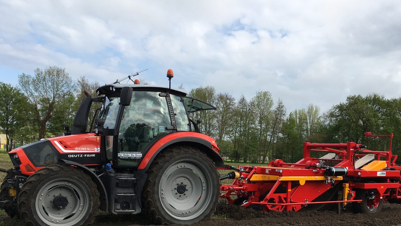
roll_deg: -3.7
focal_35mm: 41
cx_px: 249
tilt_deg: -4.0
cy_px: 188
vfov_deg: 28.3
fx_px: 436
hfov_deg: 48.9
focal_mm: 4.15
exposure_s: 1/1054
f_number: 2.2
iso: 25
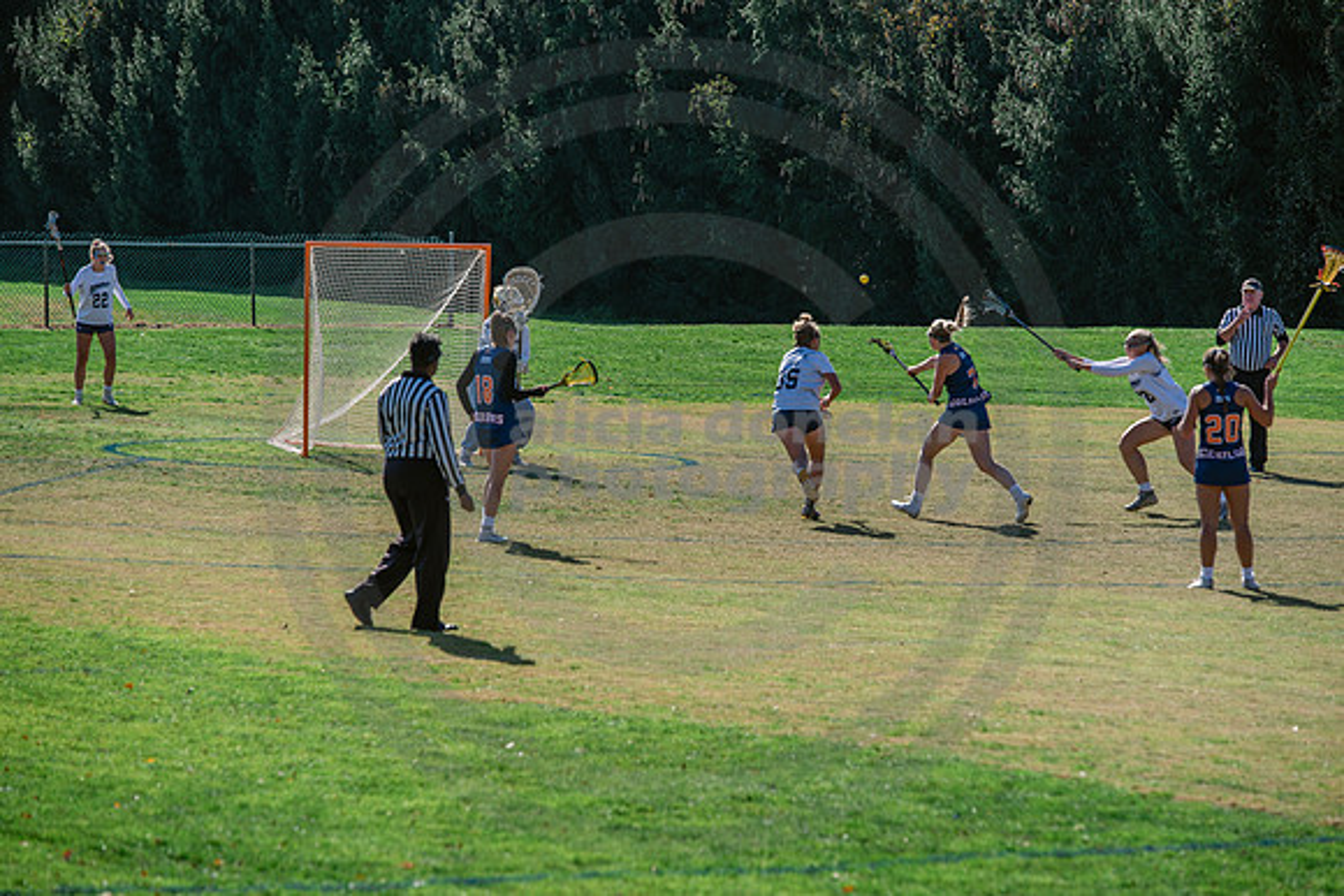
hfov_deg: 11.4
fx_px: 6721
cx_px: 672
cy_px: 448
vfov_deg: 7.6
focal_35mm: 180
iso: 250
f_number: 5
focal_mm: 180
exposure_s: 1/1600
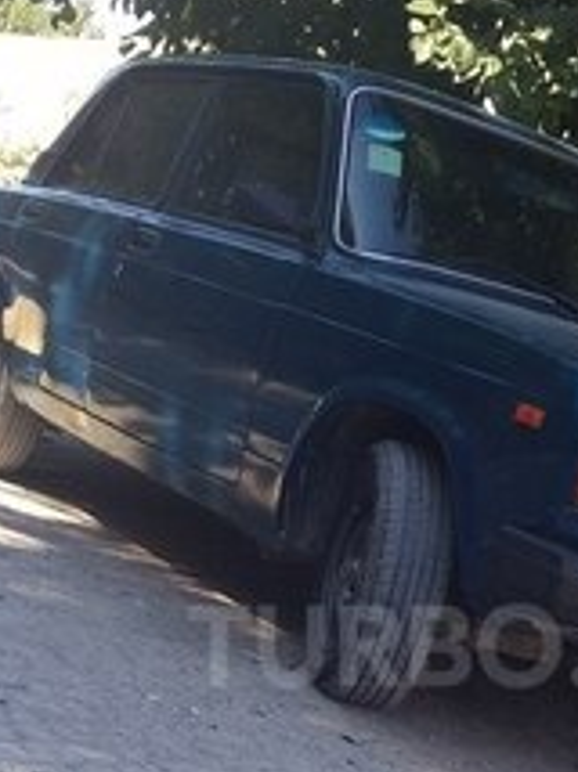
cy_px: 646
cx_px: 466
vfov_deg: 26.4
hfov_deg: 20.2
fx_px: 1606
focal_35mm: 72
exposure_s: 1/311
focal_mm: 3.3
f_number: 2.2
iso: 40
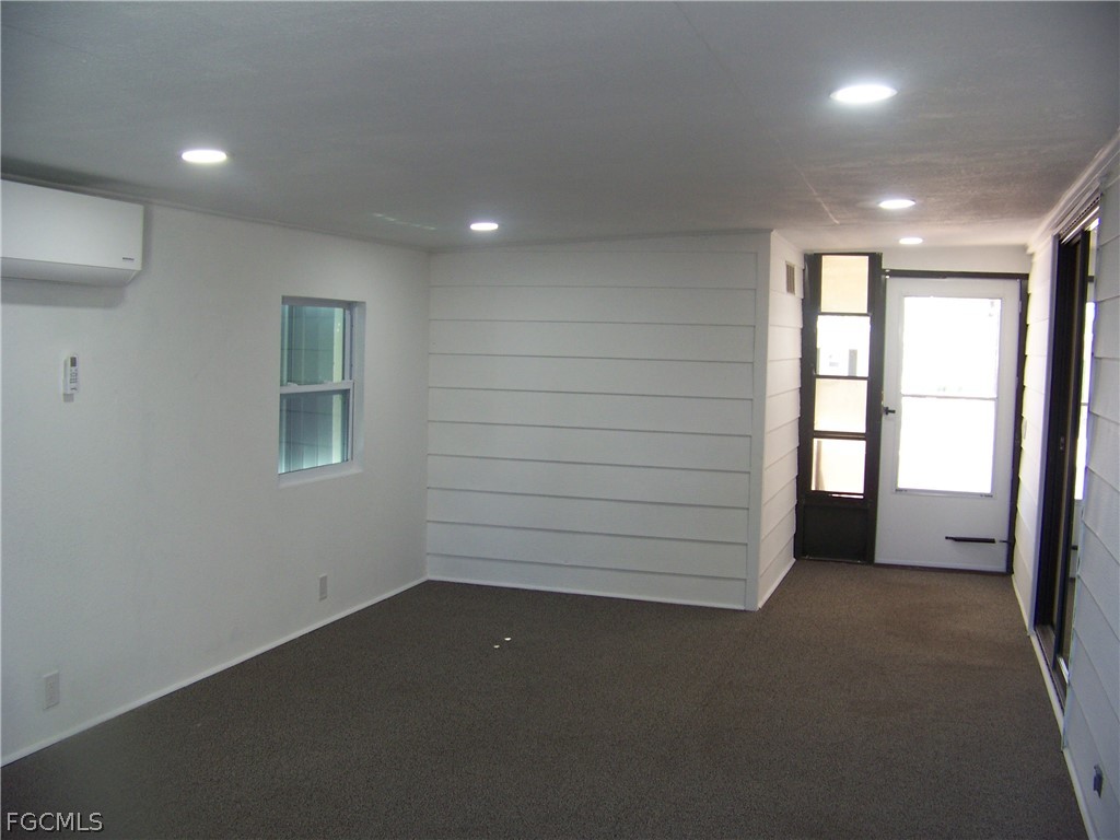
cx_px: 560
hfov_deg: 51.4
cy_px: 420
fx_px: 1165
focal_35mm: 36
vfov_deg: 39.7
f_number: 2.8
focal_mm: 5.85
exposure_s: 1/30
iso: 80
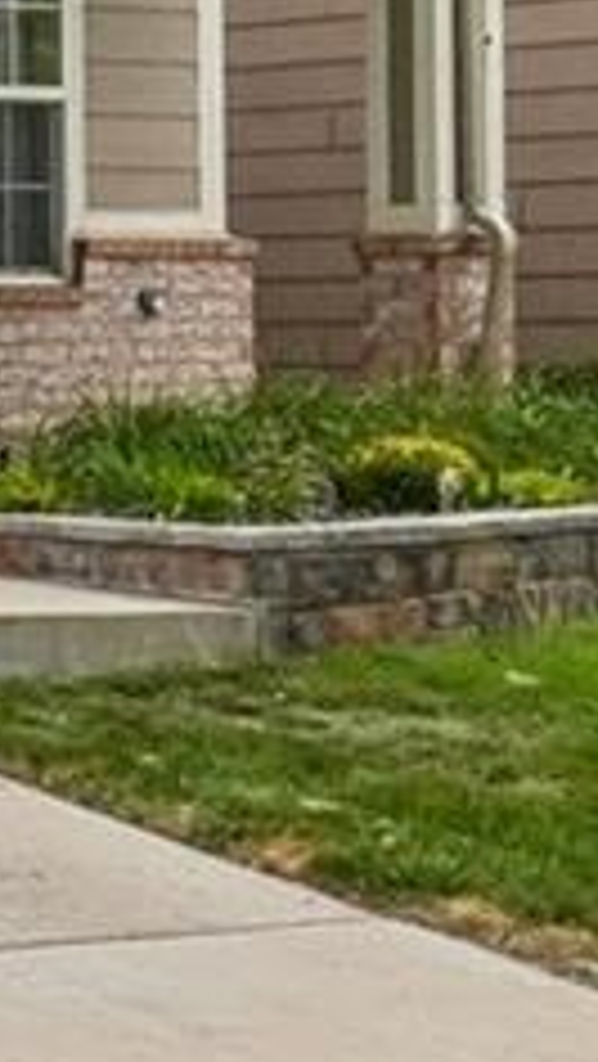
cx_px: -1331
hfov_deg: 7.1
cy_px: 72
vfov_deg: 14.3
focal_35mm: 149
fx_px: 4194
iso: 400
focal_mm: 14
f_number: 8
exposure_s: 1/500
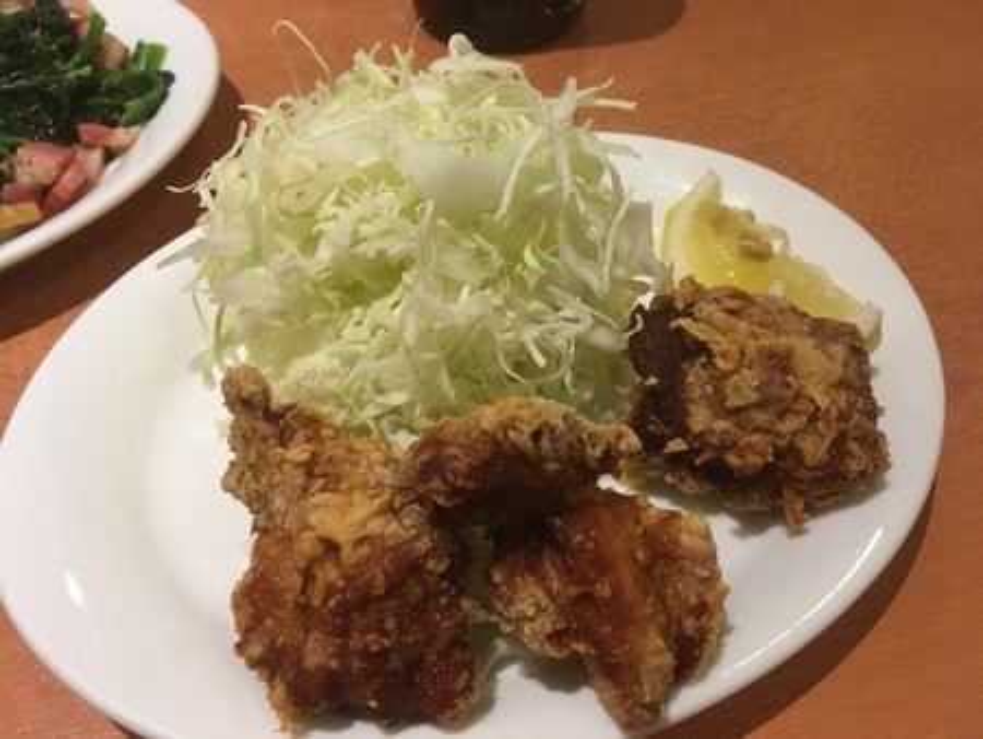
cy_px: 370
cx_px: 492
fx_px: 824
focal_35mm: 29
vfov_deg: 48.3
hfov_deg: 61.6
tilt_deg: -50.4
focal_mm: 4.15
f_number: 2.2
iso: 125
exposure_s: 1/33
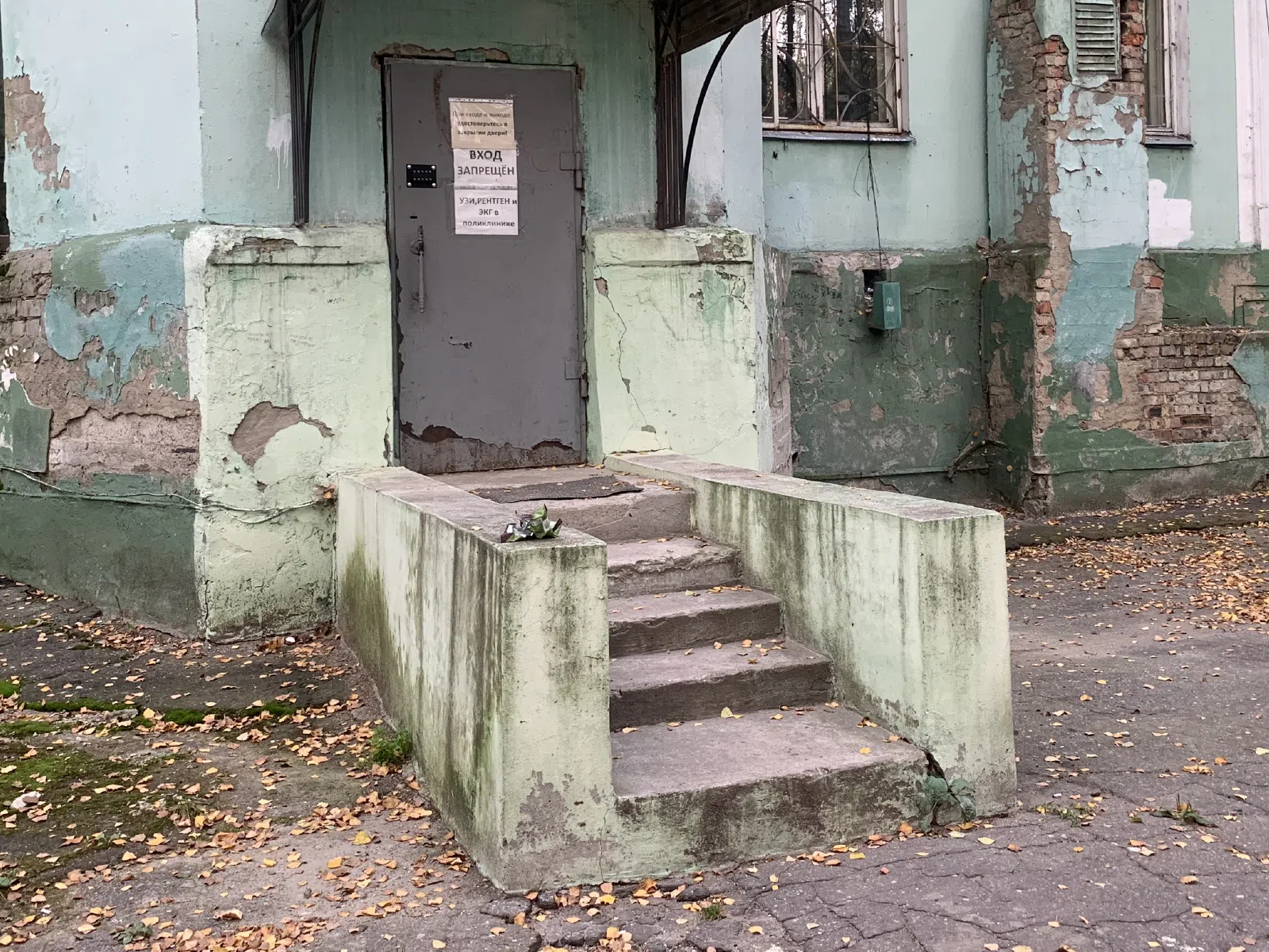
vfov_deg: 36.4
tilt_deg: +0.9
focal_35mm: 39
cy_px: 302
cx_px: 671
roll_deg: +2.3
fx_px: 1430
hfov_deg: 47.8
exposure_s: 1/105
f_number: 1.8
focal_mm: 4.25
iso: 100
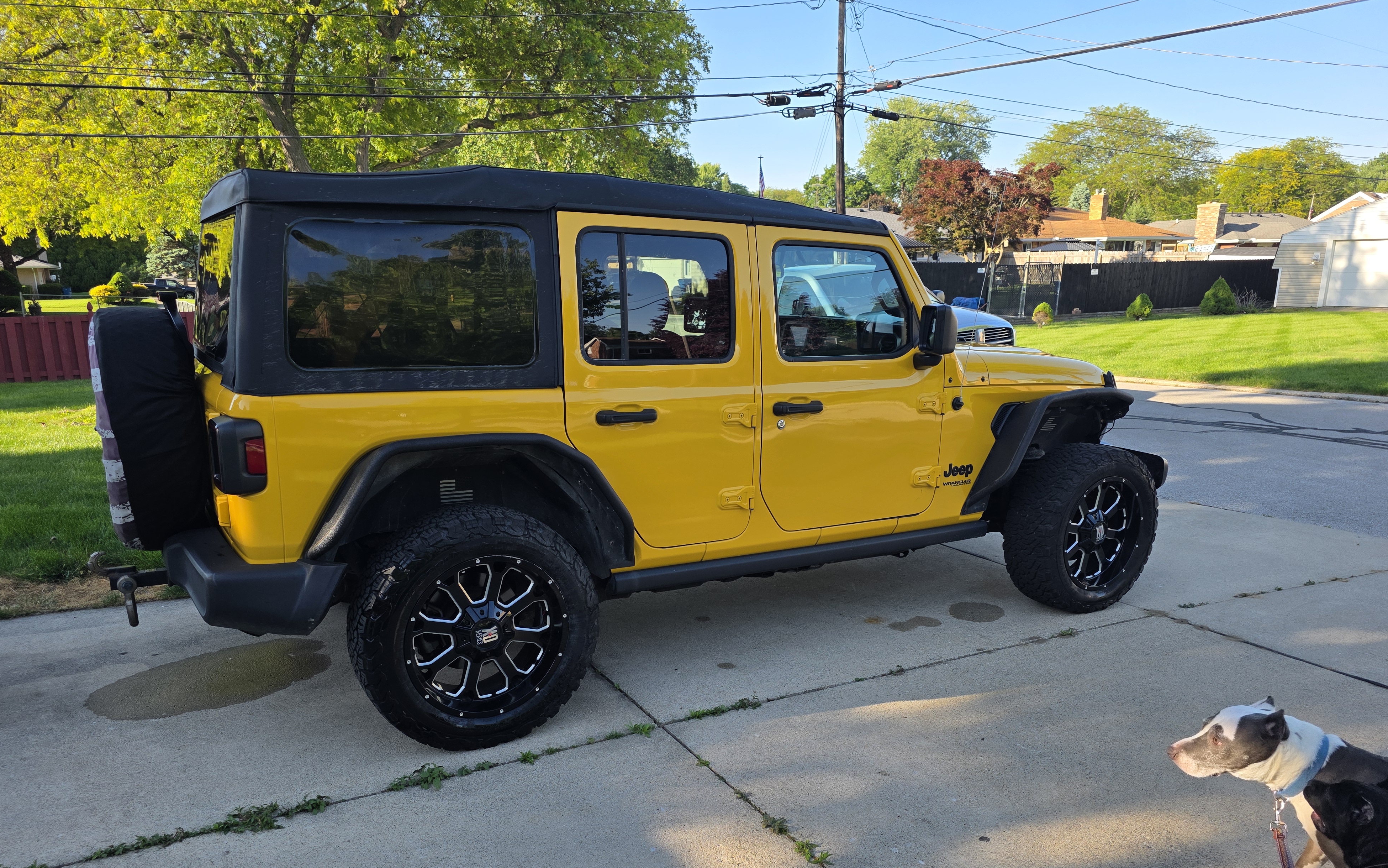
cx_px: 687
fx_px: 946
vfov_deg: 49.0
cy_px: 513
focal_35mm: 25
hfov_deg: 72.5
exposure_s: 1/1904
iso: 80
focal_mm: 6.3
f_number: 1.7
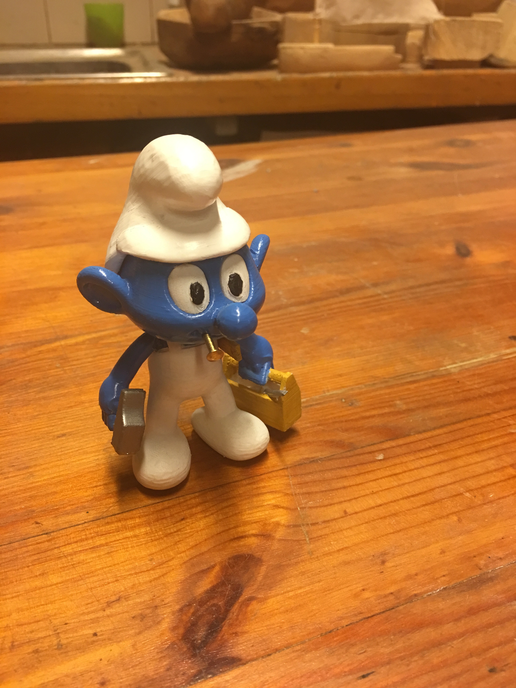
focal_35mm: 29
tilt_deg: -29.3
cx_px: 258
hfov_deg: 48.2
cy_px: 344
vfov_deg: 61.7
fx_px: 576
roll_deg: +0.6
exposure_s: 1/17
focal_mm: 4.15
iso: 100
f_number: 2.2
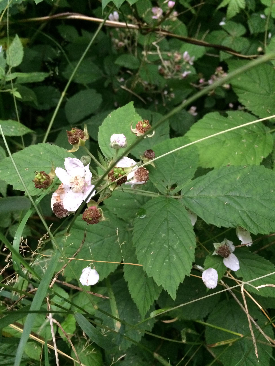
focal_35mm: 29
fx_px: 307
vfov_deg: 61.7
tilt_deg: -56.7
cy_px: 183
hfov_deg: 48.2
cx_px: 138
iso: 320
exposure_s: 1/17
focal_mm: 4.15
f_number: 2.2
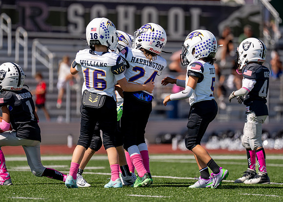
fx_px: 2130
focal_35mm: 265
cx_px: 149
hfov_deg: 7.6
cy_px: 95
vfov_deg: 5.4
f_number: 2.8
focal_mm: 200
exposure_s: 1/5000
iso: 200
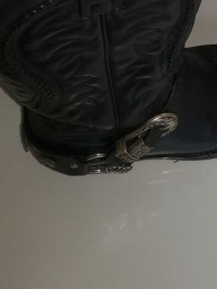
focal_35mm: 68
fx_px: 568
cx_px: 217
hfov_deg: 20.9
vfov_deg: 26.4
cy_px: -26
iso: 64
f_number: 1.6
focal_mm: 3.95
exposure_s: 1/100
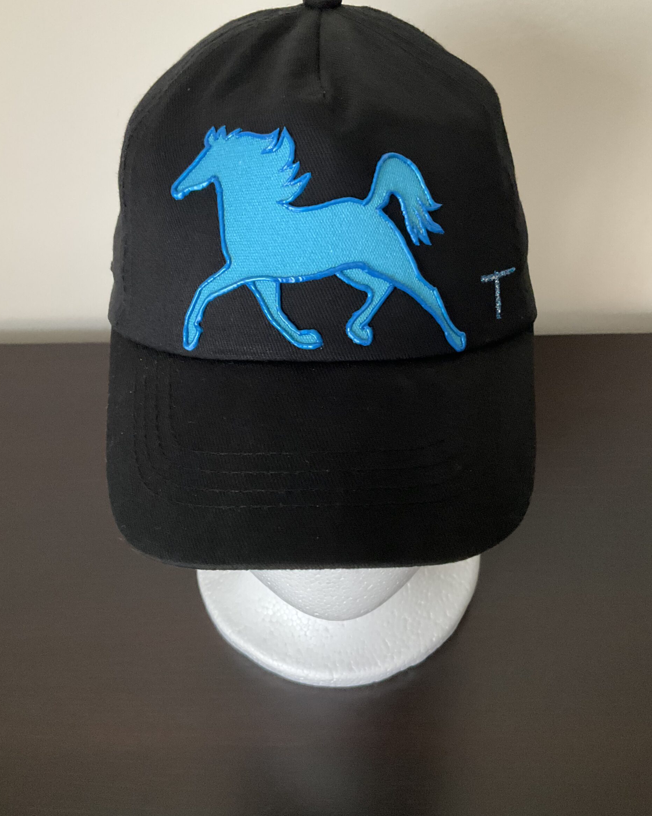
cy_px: 373
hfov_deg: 47.1
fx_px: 748
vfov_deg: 57.1
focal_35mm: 31
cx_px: 319
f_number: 1.8
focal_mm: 3
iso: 320
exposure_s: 1/30
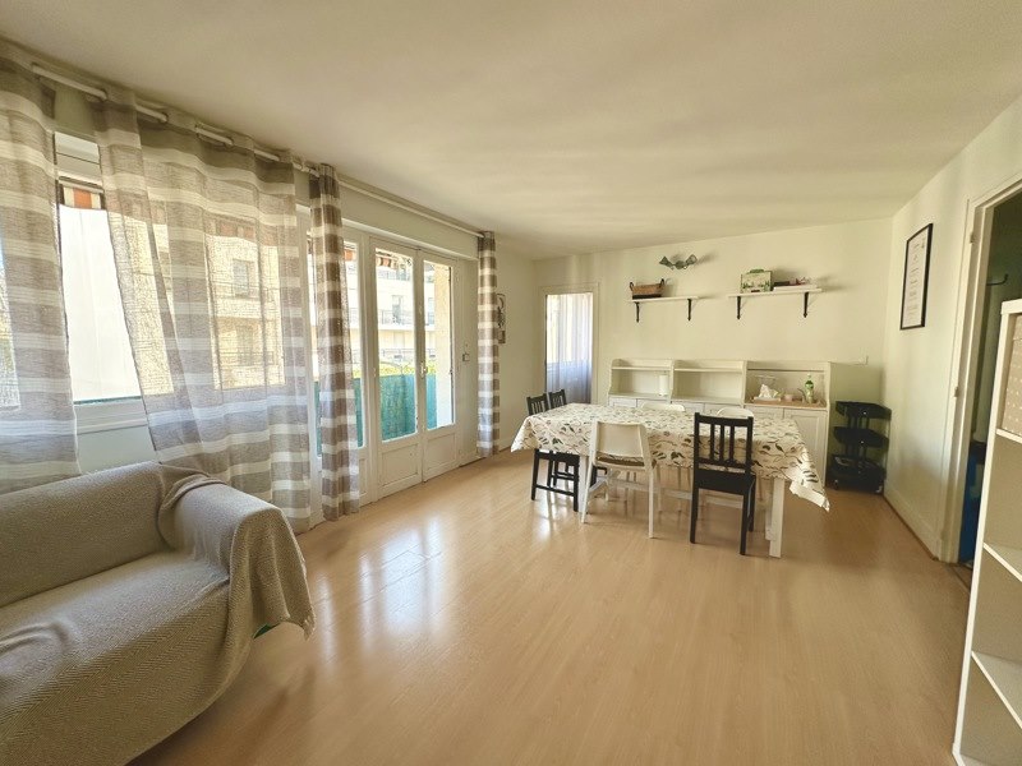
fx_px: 413
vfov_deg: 85.7
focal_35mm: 14
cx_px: 511
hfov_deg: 102.1
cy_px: 383
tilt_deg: -4.3
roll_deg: +0.6
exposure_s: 1/99
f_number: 2.2
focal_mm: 2.22
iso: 100
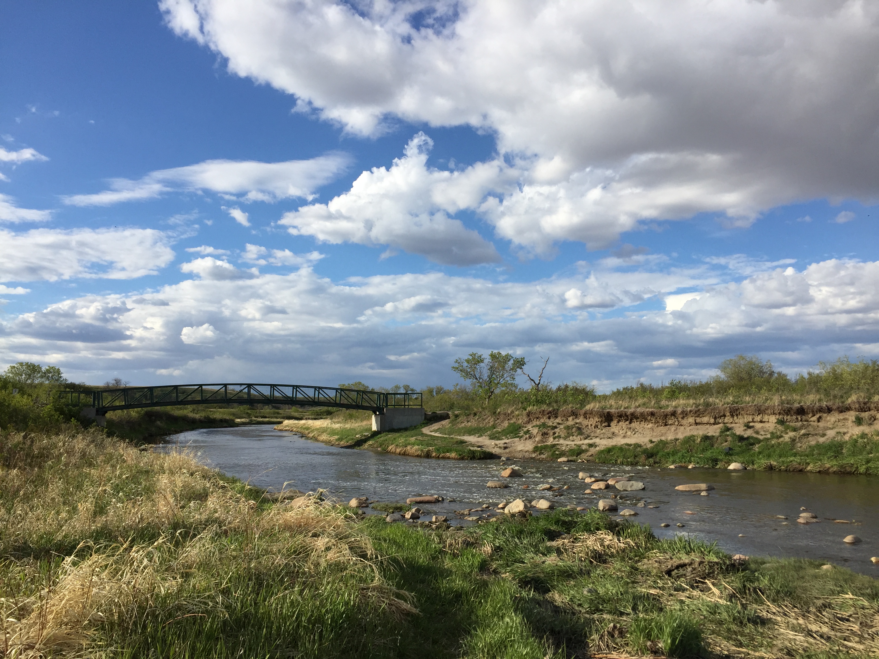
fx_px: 736
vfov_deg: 48.2
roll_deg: -0.3
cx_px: 440
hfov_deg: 61.7
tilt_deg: +6.3
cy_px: 330
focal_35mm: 29
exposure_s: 1/2639
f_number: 2.2
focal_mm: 4.15
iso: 32
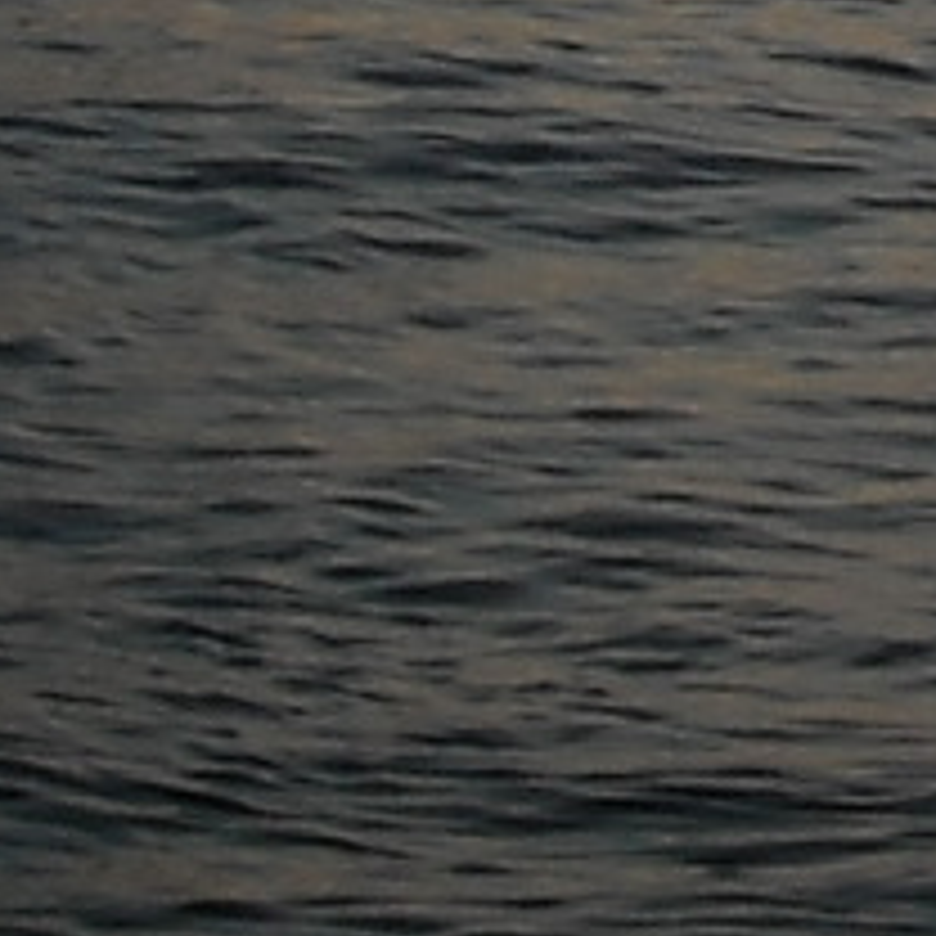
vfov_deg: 5.5
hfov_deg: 5.0
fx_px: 9300
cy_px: -1359
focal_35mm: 304
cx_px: 4010
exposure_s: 1/323
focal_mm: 5.7
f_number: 2.8
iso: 64
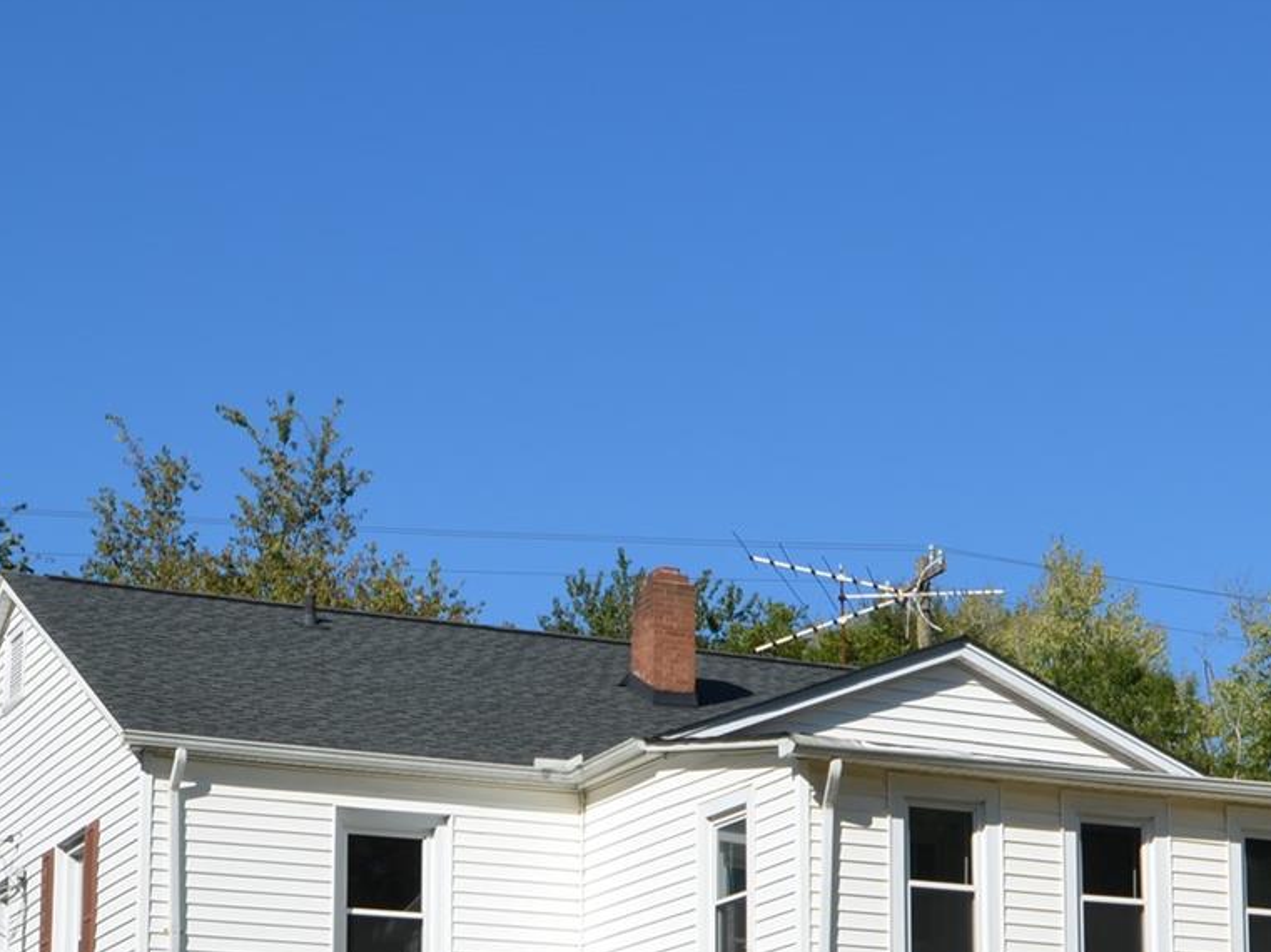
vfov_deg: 15.7
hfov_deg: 21.1
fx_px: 3413
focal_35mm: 93
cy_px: 853
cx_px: 787
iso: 100
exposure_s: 1/320
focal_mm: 24
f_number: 9
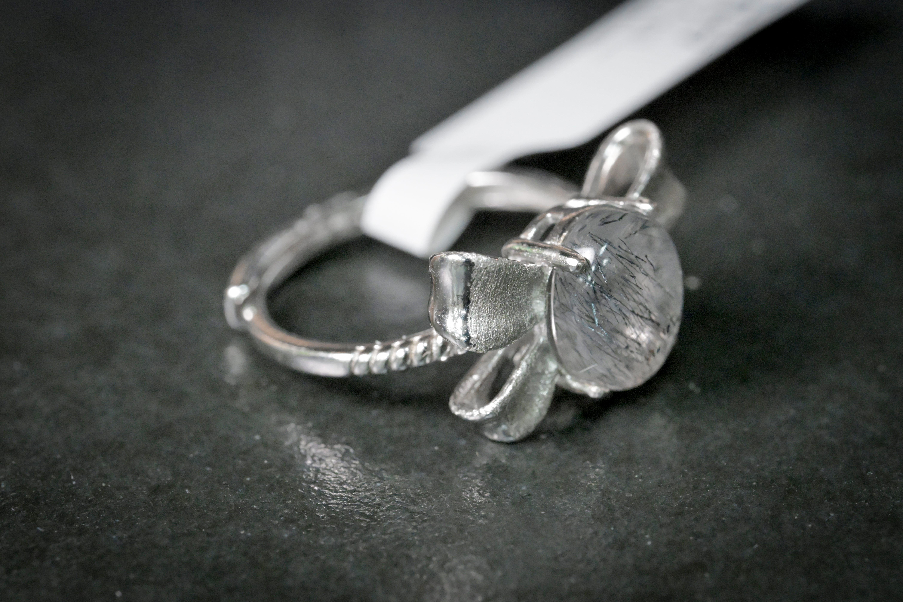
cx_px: 452
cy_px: 301
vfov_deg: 13.0
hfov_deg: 19.5
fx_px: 2634
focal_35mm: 105
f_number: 16
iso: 9000
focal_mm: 105
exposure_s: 1/125
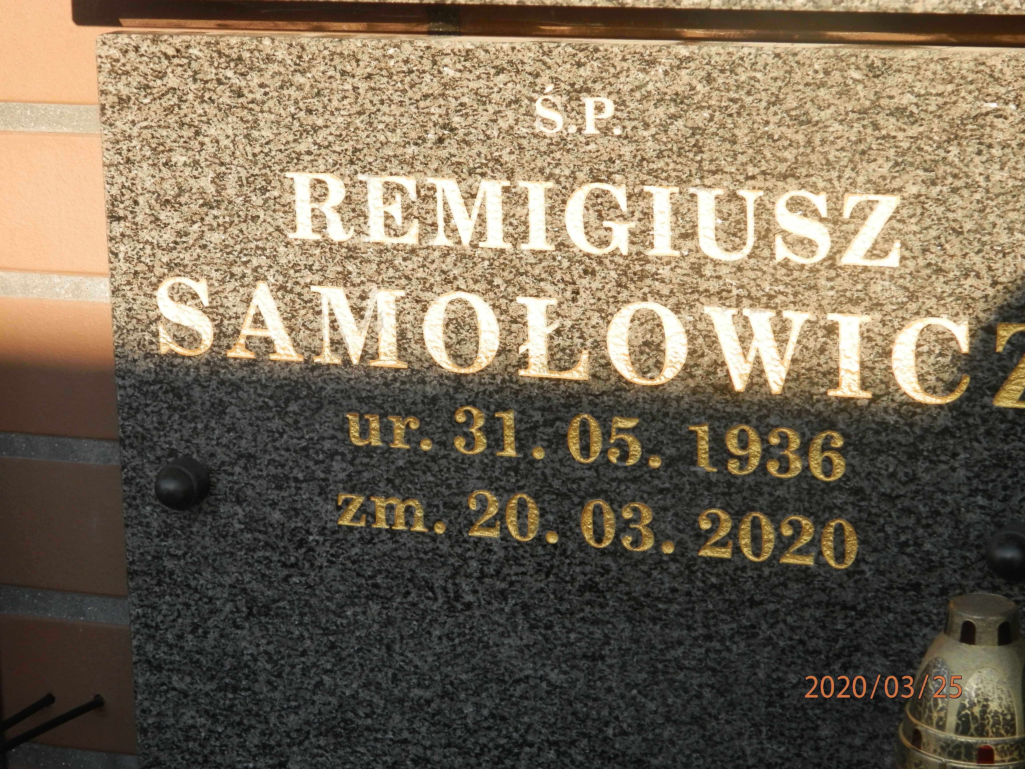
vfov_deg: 14.0
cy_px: 384
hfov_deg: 18.5
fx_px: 3139
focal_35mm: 106
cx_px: 512
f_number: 4.5
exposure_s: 1/160
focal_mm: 19
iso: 125
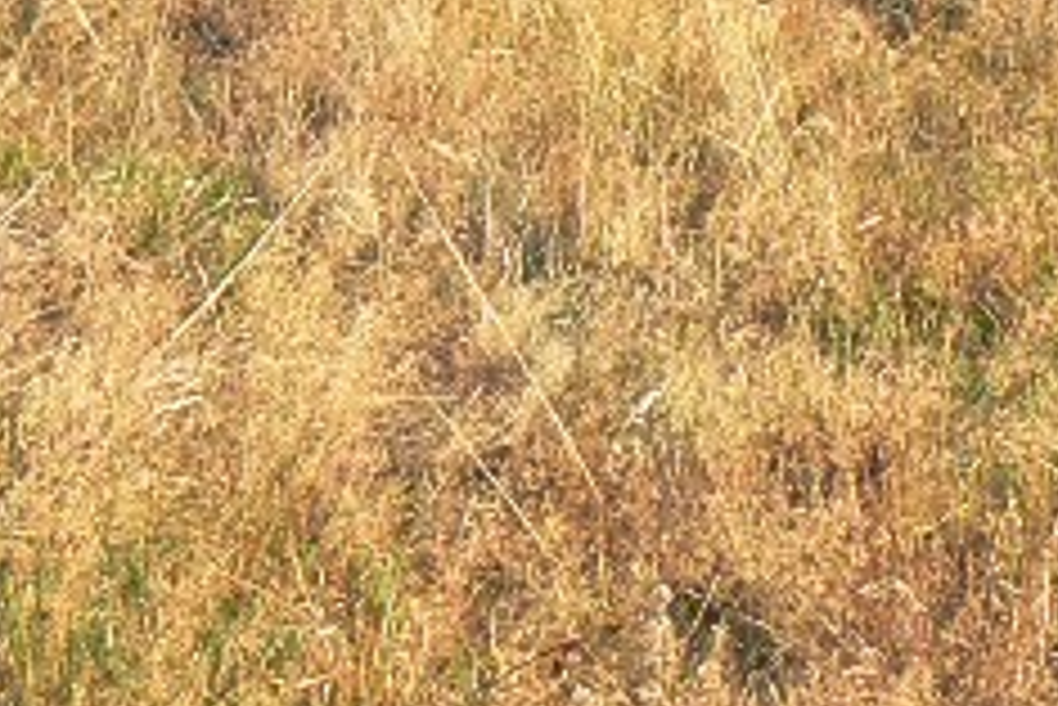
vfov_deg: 7.8
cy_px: -971
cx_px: 527
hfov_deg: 12.6
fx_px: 4793
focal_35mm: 163
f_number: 5.6
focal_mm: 6
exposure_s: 1/160
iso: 80
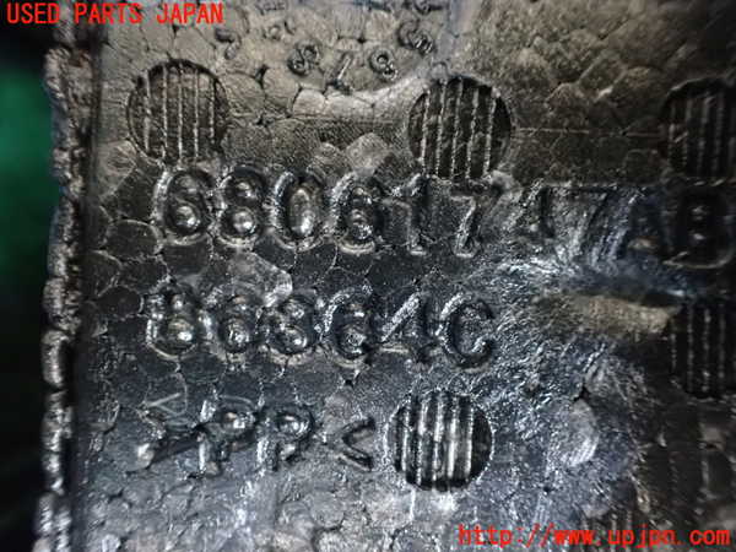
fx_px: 638
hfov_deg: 60.0
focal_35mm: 30
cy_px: 276
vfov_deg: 46.8
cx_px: 368
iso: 1600
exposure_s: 1/30
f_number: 2.3
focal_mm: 5.4
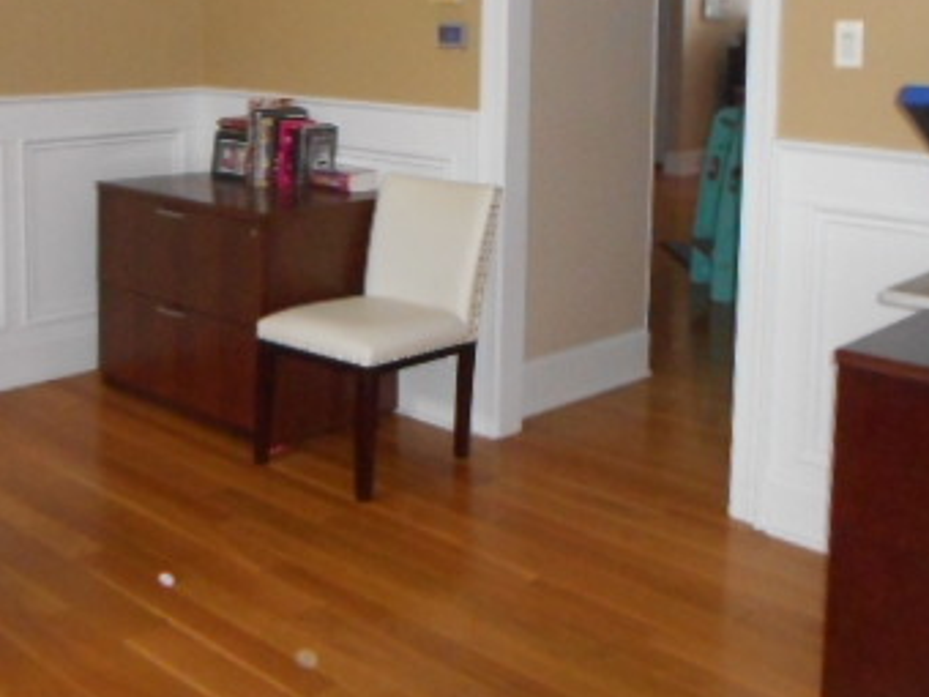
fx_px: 1261
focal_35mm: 47
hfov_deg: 40.2
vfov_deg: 30.1
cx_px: 347
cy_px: 137
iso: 640
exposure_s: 1/25
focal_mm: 4.5
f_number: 3.7
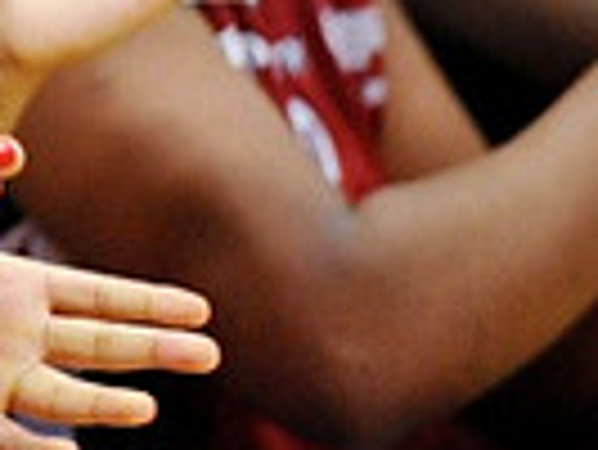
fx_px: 11204
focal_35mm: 648
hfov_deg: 3.0
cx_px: -616
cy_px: -189
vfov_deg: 2.3
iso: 8000
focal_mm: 155
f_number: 2.8
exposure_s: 1/400
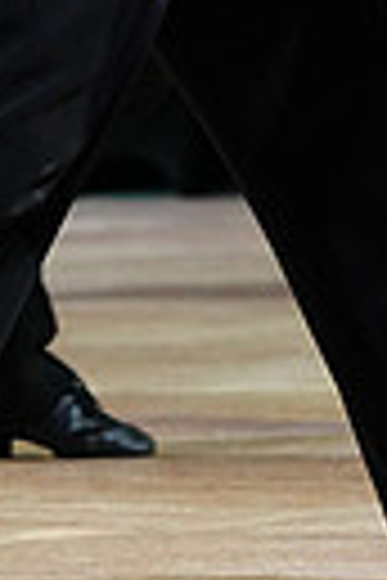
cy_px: -414
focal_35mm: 521
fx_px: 8400
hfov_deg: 2.6
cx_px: 551
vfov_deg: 3.9
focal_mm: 116
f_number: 4
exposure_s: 1/320
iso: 2500
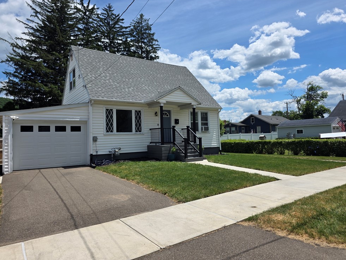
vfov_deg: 56.8
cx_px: 175
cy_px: 125
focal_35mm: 24
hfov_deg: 71.6
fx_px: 240
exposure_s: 1/7944
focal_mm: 6.3
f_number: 1.7
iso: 64
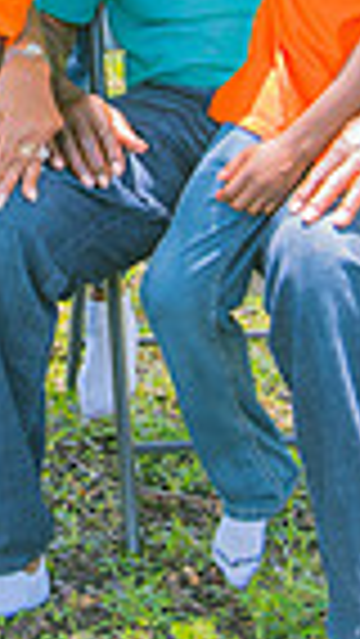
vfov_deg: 18.0
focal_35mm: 116
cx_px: -65
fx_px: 1966
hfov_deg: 10.3
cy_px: -18
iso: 250
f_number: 4
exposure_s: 1/125
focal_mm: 35
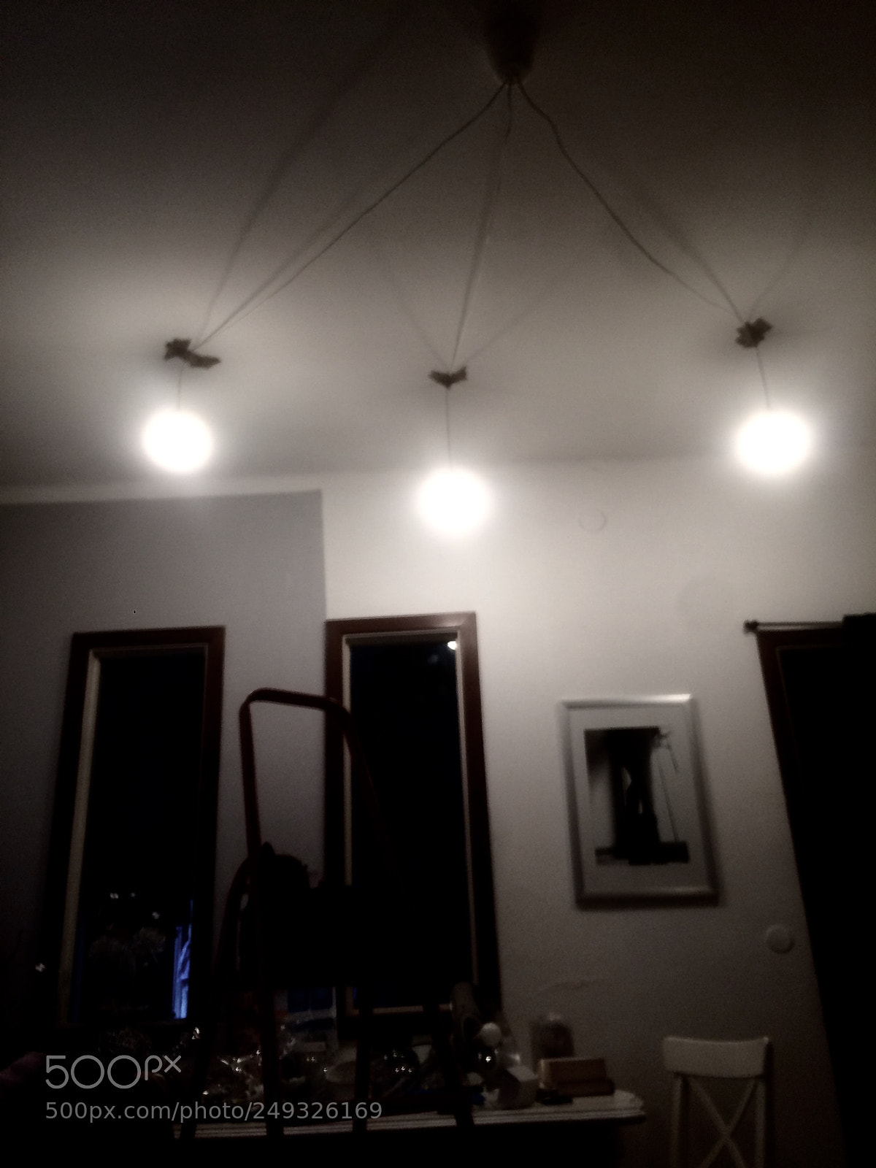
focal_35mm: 29
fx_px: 979
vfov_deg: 61.7
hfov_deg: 48.2
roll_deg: +4.5
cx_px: 438
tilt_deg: +19.2
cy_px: 584
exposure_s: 1/33
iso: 32
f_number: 2.2
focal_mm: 4.15
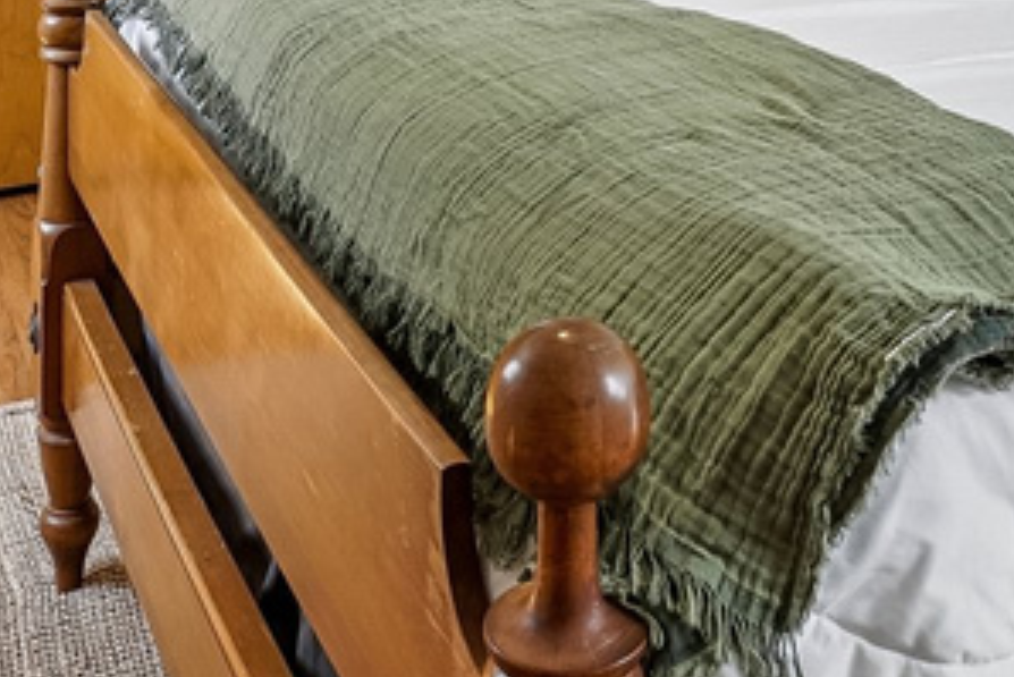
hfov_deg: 36.1
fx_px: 1550
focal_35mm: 55
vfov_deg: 20.5
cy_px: -379
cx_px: 592
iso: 400
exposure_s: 1/40
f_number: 8
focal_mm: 16
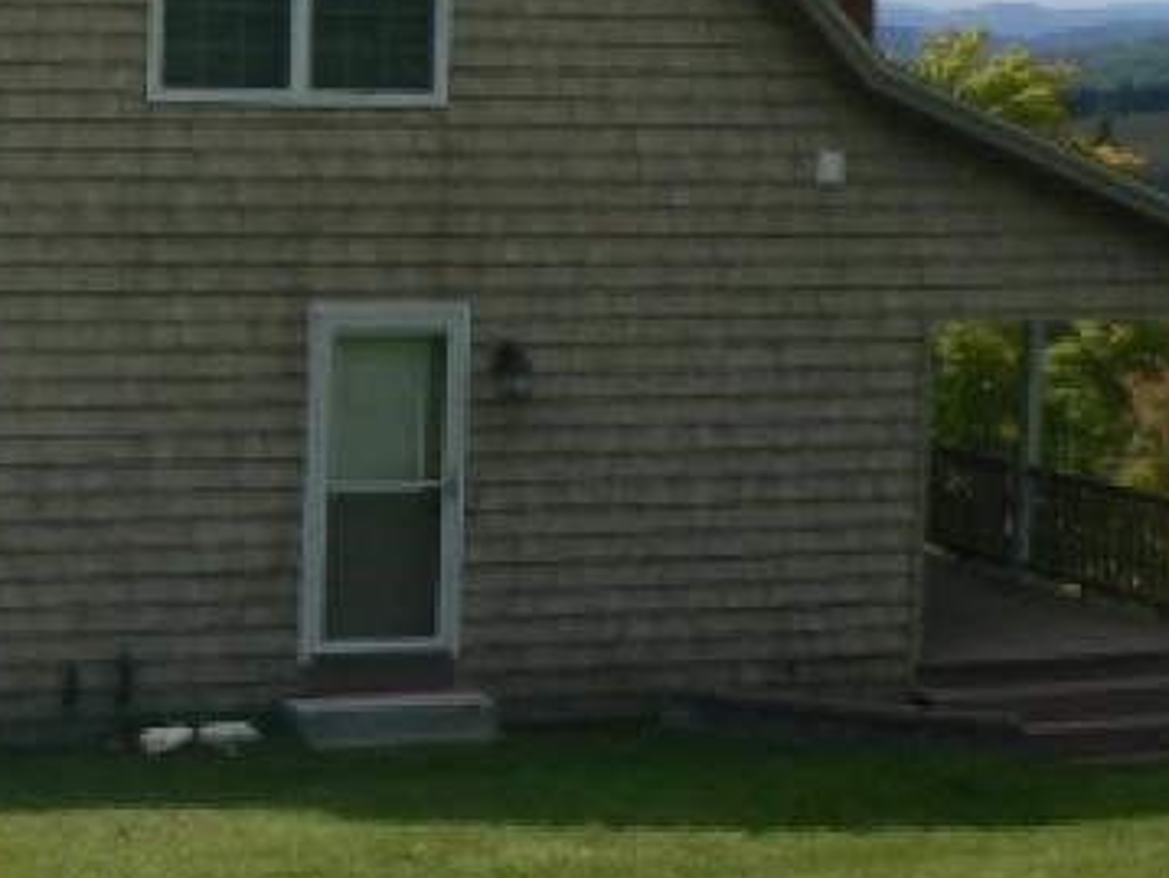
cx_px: -147
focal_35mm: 103
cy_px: 60
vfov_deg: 14.2
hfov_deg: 18.3
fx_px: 3481
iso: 80
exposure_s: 1/500
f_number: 7.1
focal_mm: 6
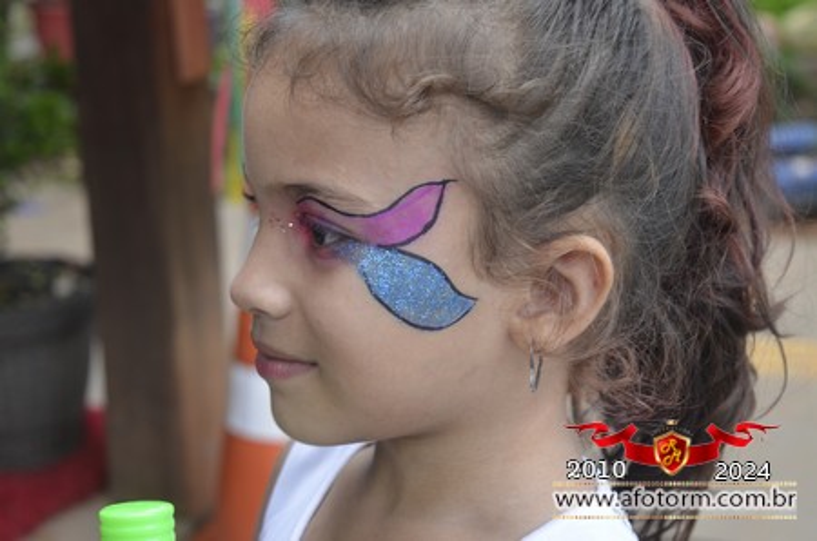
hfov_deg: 28.1
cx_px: 408
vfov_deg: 18.8
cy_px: 270
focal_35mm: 72
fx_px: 1631
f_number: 5.6
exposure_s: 1/125
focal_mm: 48
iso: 400
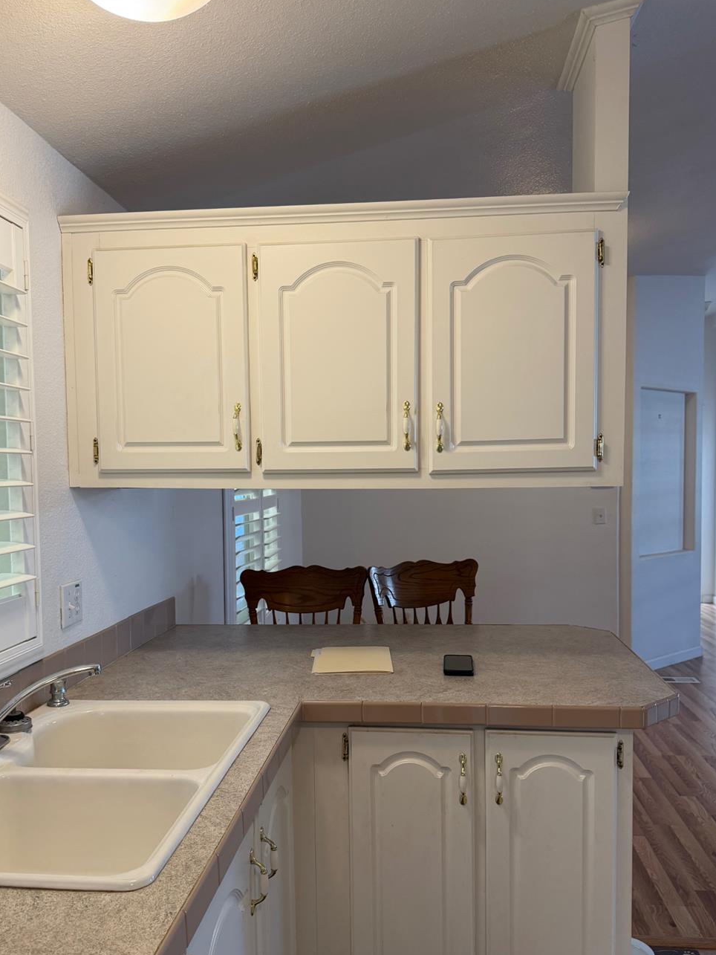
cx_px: 344
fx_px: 772
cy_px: 516
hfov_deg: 49.7
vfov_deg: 63.3
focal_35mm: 28
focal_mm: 6.76
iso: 160
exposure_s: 1/120
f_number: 1.78
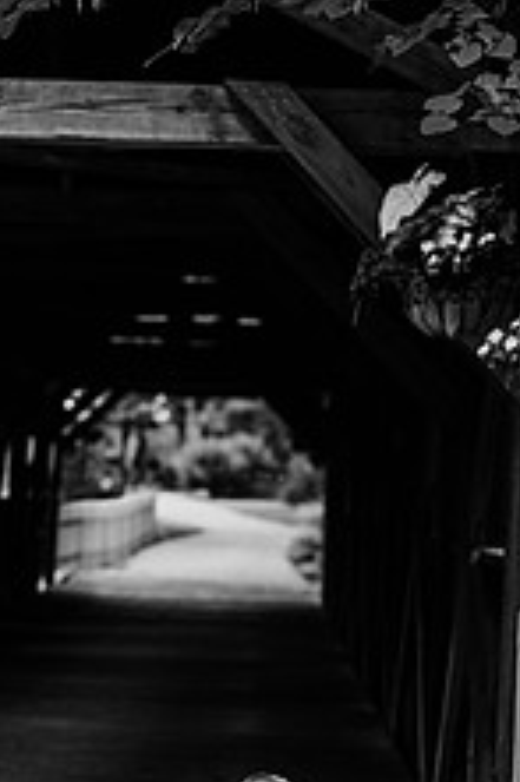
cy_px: 541
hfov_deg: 13.4
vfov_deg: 19.9
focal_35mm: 102
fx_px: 2213
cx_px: 145
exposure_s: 1/500
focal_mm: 50
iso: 200
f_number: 2.2
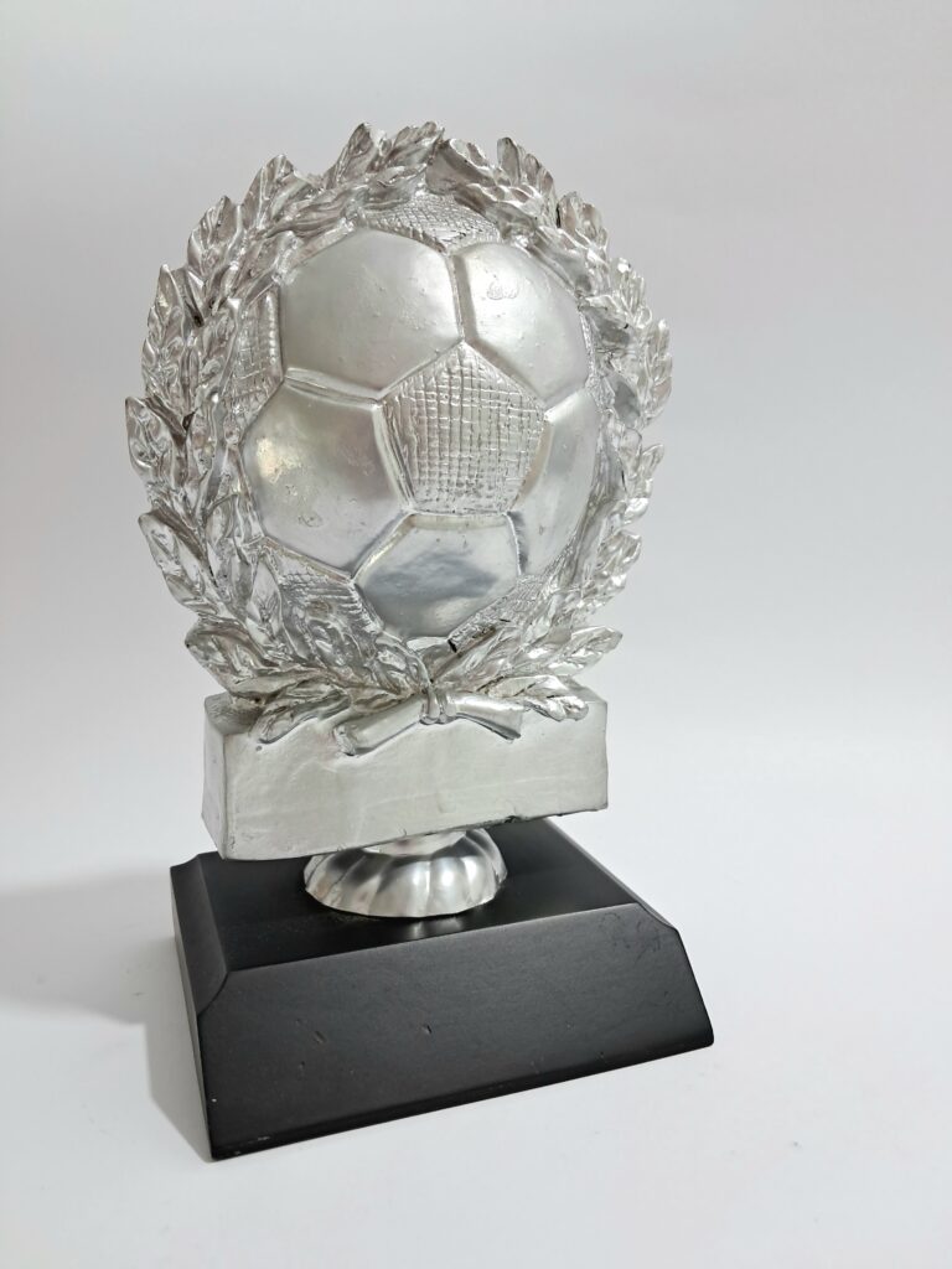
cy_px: 634
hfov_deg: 51.4
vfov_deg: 65.3
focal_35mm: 27
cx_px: 476
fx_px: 990
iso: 160
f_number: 1.8
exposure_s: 1/60.2
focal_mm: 4
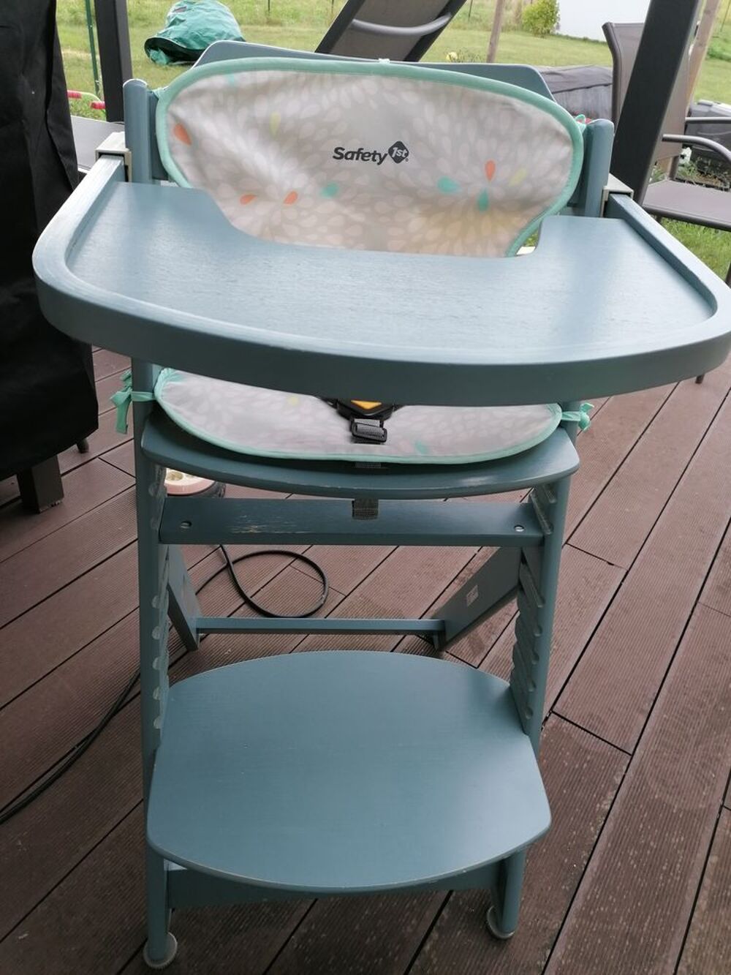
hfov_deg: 51.4
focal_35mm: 27
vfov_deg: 65.3
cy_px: 488
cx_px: 366
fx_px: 760
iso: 50
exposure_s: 1/334
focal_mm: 4.75
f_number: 1.8
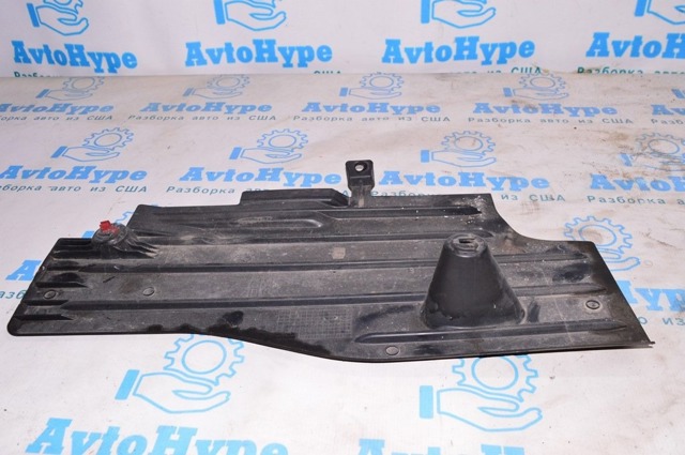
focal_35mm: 33
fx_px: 627
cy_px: 228
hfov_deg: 57.3
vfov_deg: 39.9
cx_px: 342
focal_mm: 22
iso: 1600
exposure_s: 1/200
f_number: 8
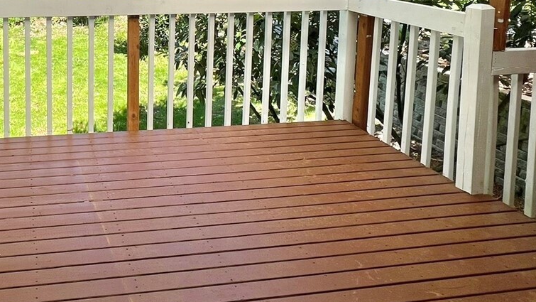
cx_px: 88
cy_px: -23
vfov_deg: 34.2
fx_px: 426
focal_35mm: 30
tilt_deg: -6.6
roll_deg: +0.8
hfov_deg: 58.1
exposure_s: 1/475
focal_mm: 1.57
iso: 32
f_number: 1.8
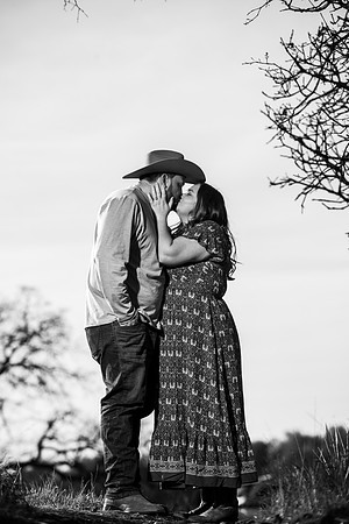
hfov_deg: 8.1
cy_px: 262
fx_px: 2472
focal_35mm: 170
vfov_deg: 12.1
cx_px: 174
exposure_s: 1/250
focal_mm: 170
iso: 50
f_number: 4.5
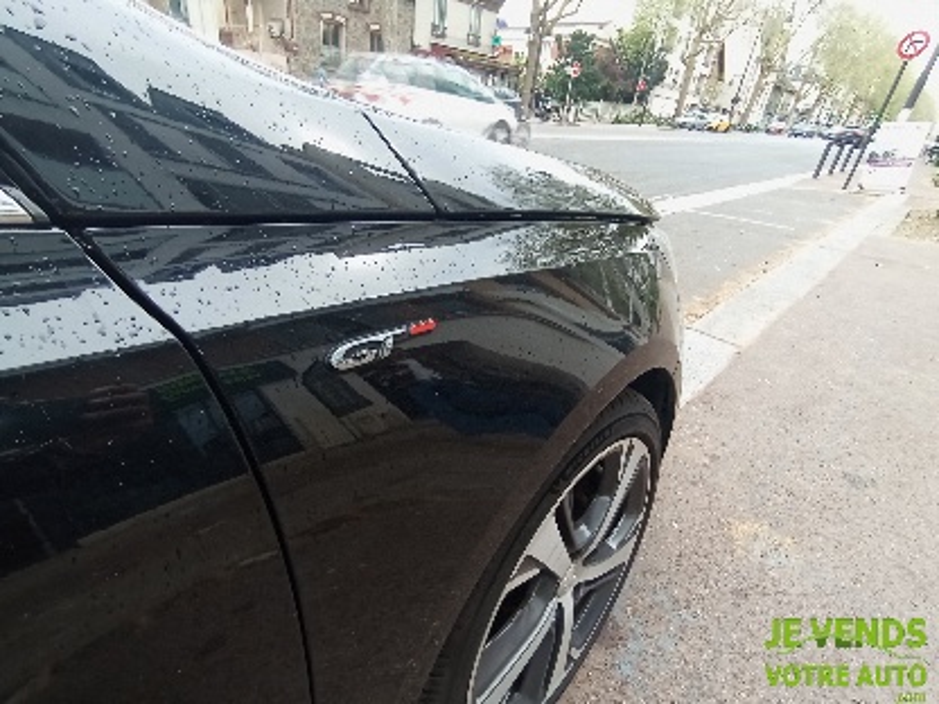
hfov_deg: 94.5
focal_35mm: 16
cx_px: 470
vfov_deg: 78.1
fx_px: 434
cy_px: 352
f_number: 2.2
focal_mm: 1.65
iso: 50
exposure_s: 1/135
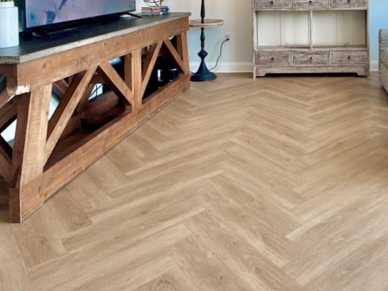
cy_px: -15
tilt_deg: +0.8
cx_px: 323
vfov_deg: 34.4
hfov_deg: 46.8
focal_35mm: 37
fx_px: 415
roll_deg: +0.7
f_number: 2.2
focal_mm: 2.22
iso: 80
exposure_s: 1/120
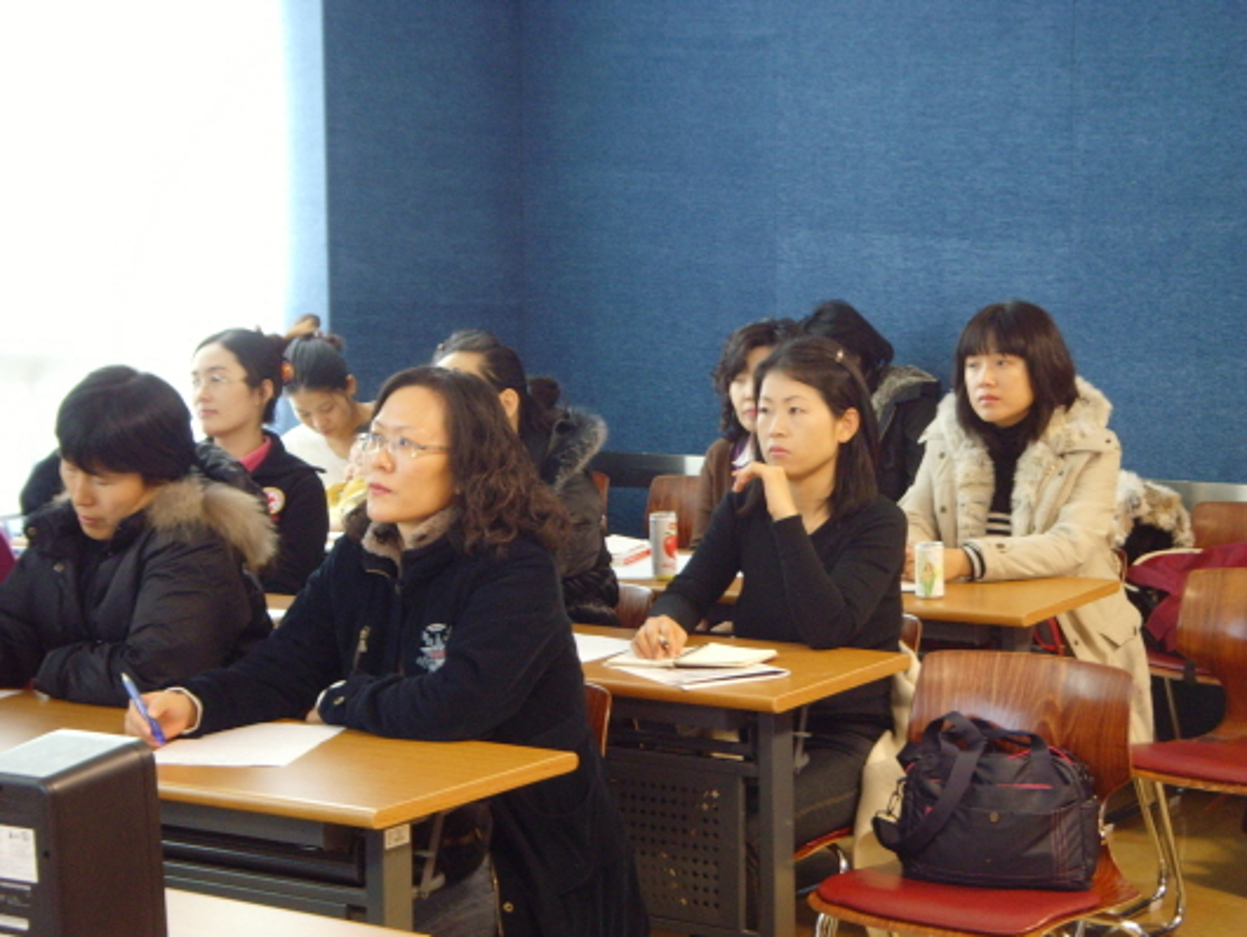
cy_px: 468
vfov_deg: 18.4
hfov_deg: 24.4
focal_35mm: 80
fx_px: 2883
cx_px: 624
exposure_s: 1/6
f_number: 4.2
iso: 200
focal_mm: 13.7
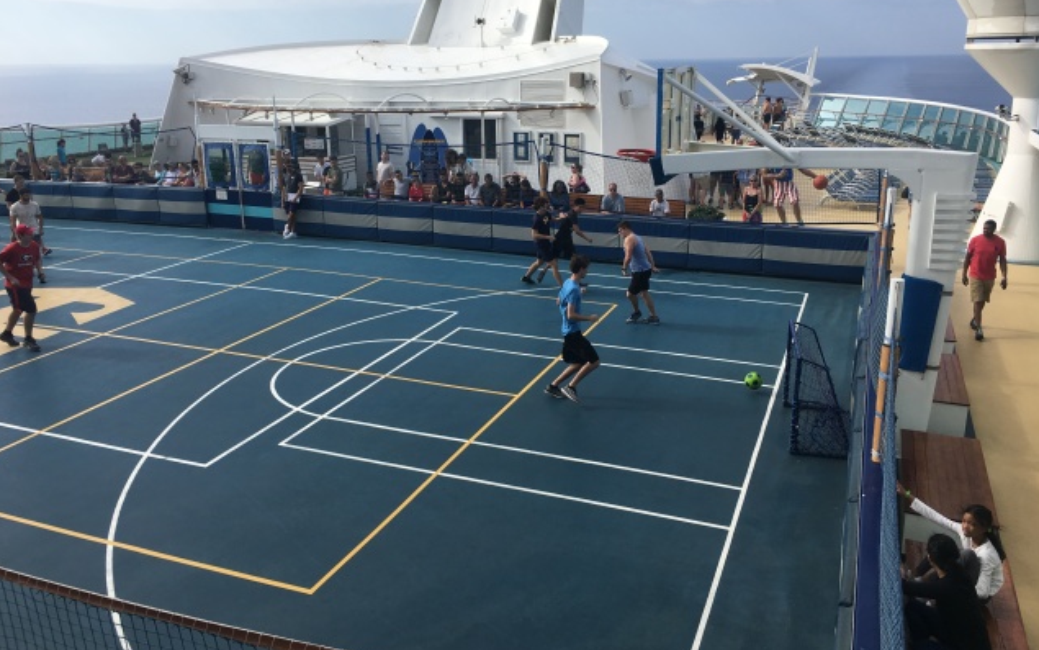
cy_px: 293
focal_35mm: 31
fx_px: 878
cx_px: 520
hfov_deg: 61.2
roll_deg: +1.6
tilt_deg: -14.3
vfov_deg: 40.6
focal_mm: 4.15
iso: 25
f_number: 2.2
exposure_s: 1/1374
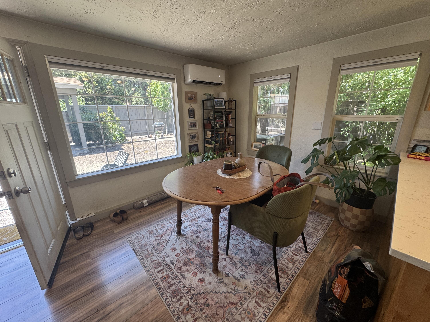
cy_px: 161
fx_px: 174
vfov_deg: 85.7
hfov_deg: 102.1
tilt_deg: -17.0
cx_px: 215
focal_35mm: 14
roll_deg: +0.5
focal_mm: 2.22
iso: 125
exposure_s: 1/120
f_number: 2.2
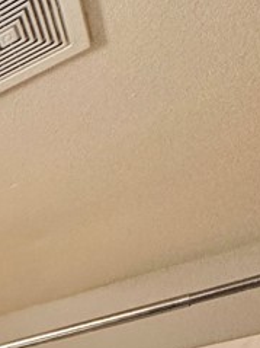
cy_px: 695
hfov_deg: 16.9
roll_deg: -0.9
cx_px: -280
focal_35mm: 60
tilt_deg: -7.0
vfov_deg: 19.2
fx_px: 601
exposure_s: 1/60
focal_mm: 2.22
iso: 200
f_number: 2.2
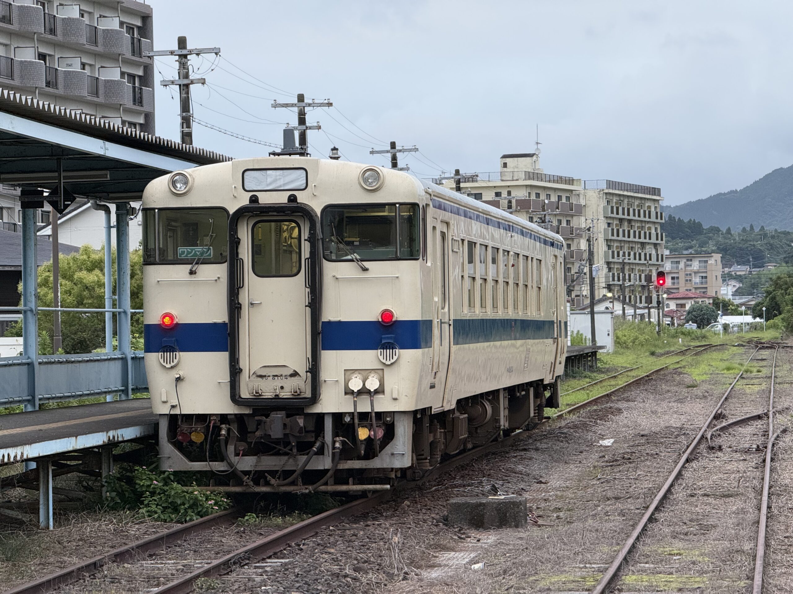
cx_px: 396
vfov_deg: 12.3
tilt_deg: +1.1
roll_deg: +0.8
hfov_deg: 16.4
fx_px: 2749
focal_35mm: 120
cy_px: 297
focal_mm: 15.66
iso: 250
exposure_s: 1/99
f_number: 2.8
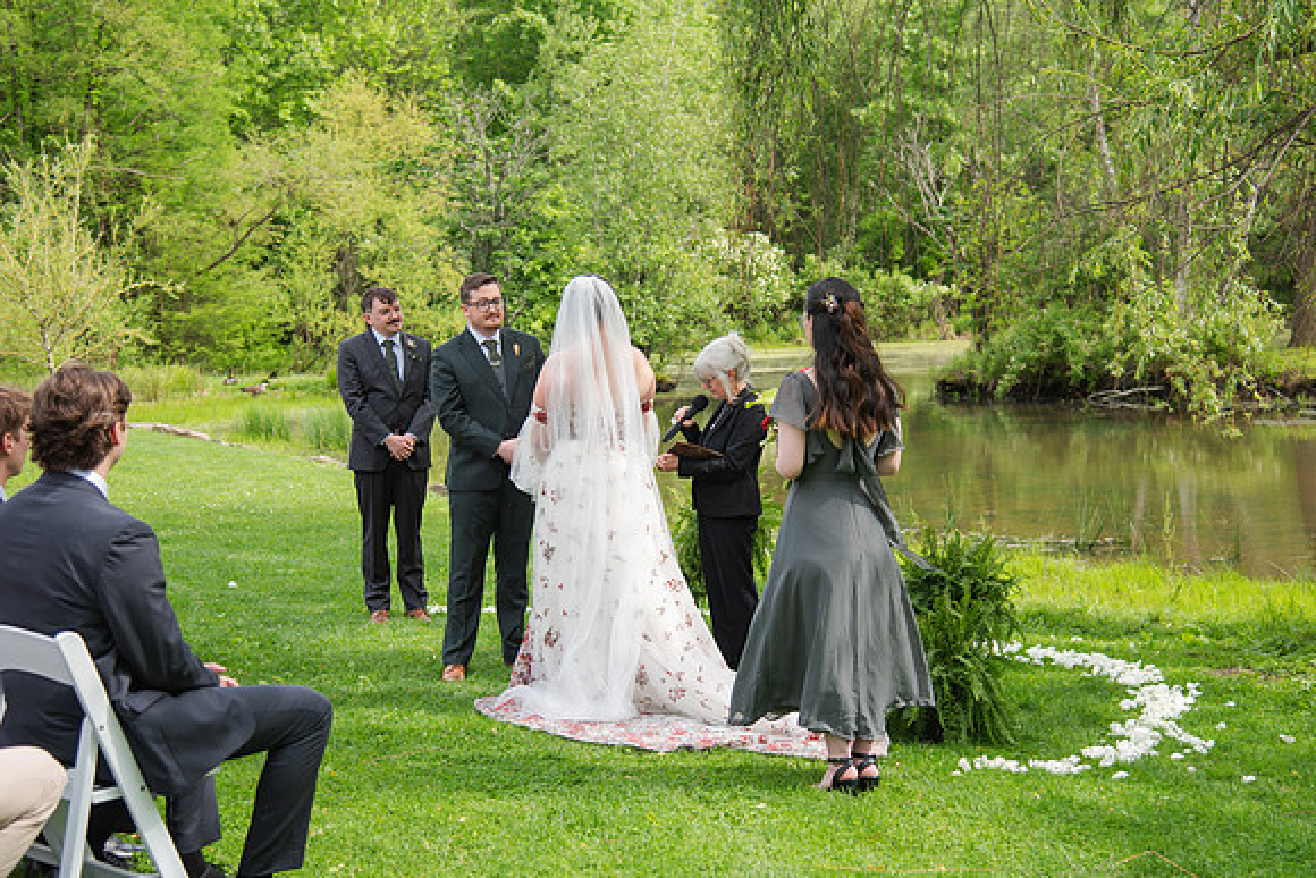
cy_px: 418
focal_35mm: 59
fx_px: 2157
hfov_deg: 33.9
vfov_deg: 23.0
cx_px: 660
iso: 100
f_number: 4
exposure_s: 1/400
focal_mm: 50
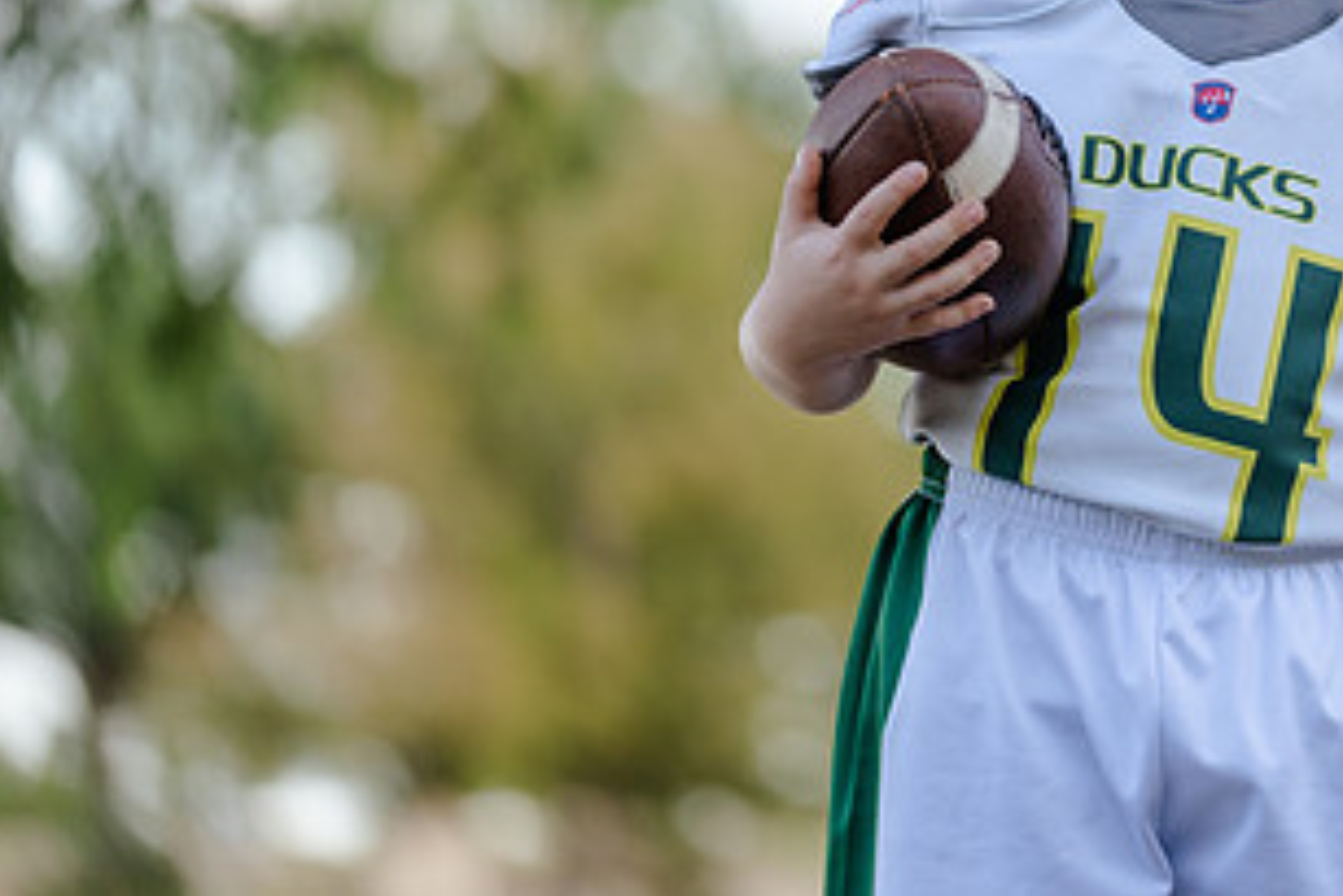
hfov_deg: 8.3
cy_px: 55
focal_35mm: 246
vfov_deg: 5.6
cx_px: 1203
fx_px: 9181
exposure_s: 1/320
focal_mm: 130
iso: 160
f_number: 2.8
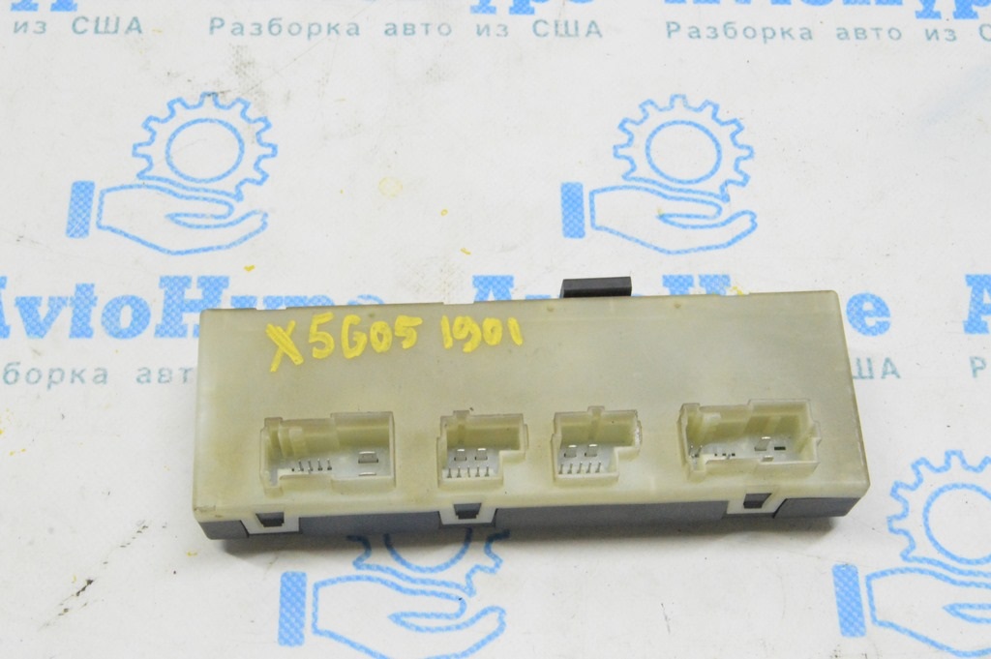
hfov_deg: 37.9
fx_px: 1444
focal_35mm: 52
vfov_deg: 25.7
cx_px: 496
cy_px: 330
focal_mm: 35
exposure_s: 1/20
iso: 6400
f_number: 20
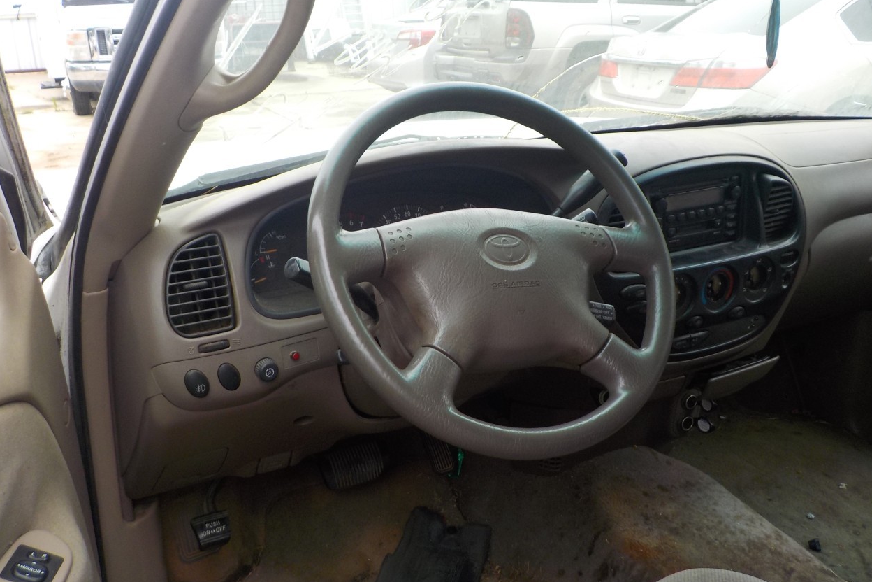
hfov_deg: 58.7
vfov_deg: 41.1
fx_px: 775
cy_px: 260
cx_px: 446
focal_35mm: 32
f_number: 3.3
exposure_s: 1/60
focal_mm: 4.1
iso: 125
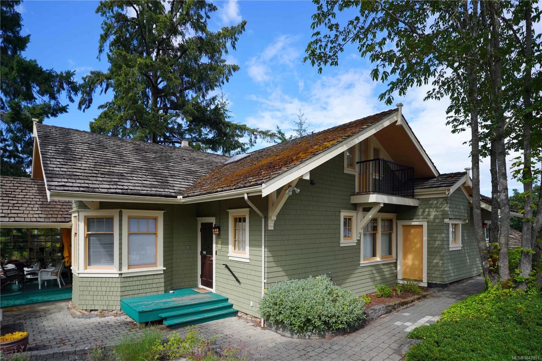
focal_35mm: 20
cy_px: 180
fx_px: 301
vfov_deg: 61.9
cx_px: 271
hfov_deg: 84.0
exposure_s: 1/4
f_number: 8
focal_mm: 20
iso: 100
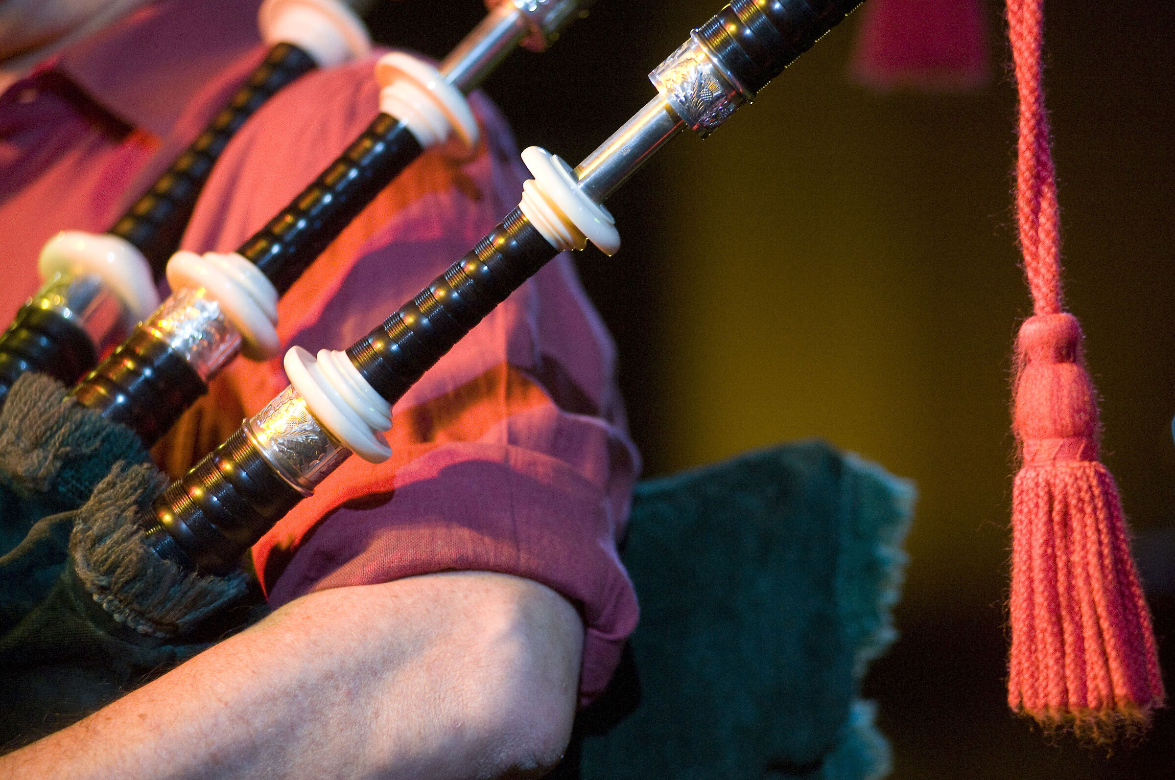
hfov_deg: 14.2
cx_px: 588
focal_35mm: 145
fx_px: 4727
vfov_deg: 9.4
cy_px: 390
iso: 6400
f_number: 3.2
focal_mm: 145
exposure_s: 1/160
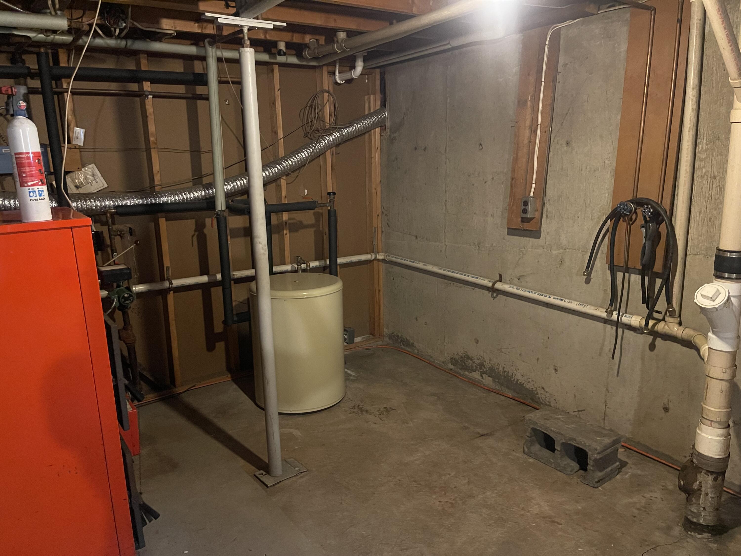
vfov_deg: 54.9
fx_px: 535
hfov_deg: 69.4
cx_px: 370
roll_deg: +1.7
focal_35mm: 25
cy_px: 278
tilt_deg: -13.0
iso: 800
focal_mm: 5.1
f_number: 1.6
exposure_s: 1/30
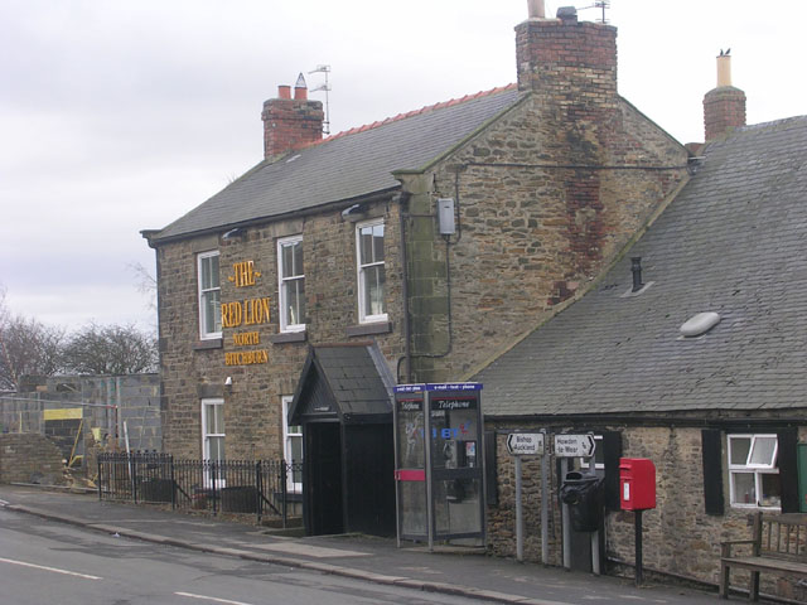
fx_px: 2215
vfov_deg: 15.6
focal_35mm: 95
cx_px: 404
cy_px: 302
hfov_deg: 20.7
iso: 50
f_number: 4.4
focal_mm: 14.5
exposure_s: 1/77.2
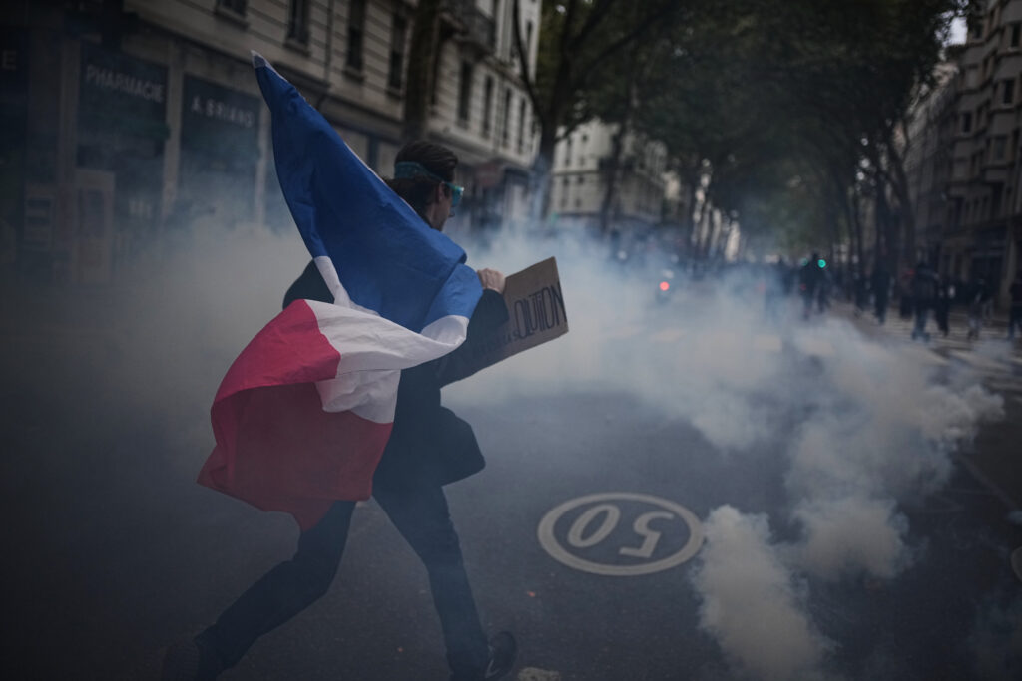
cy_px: 340
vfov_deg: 37.9
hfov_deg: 54.4
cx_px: 511
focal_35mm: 35
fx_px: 994
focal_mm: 35
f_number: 2
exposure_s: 1/2500
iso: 800
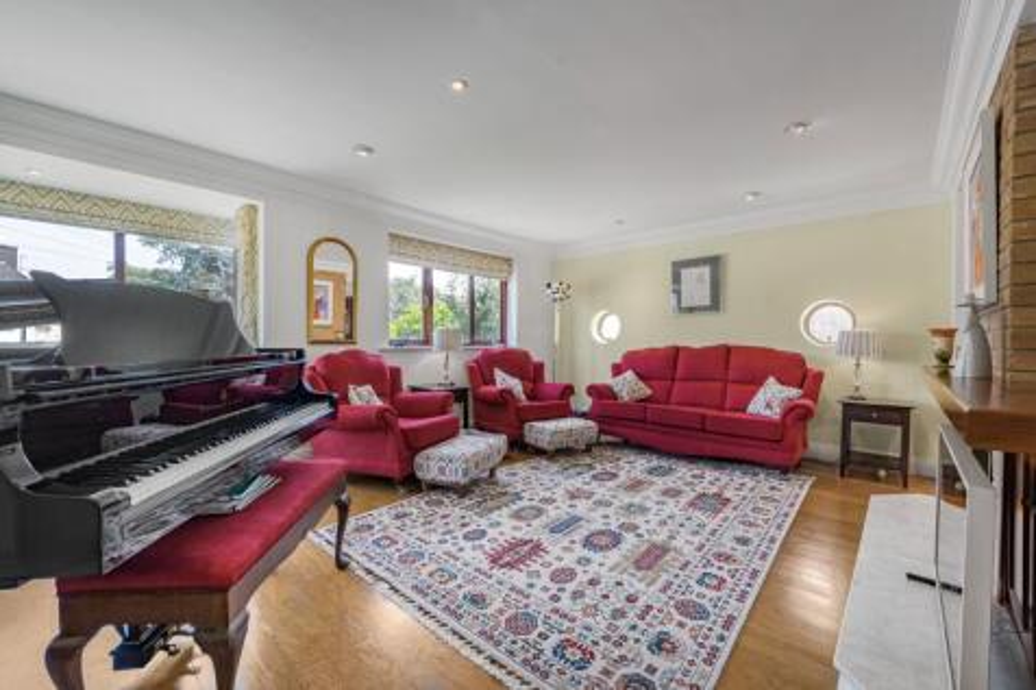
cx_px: 518
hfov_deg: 104.3
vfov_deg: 81.2
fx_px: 403
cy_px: 345
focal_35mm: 14
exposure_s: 1/13
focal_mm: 14
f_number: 10
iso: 400
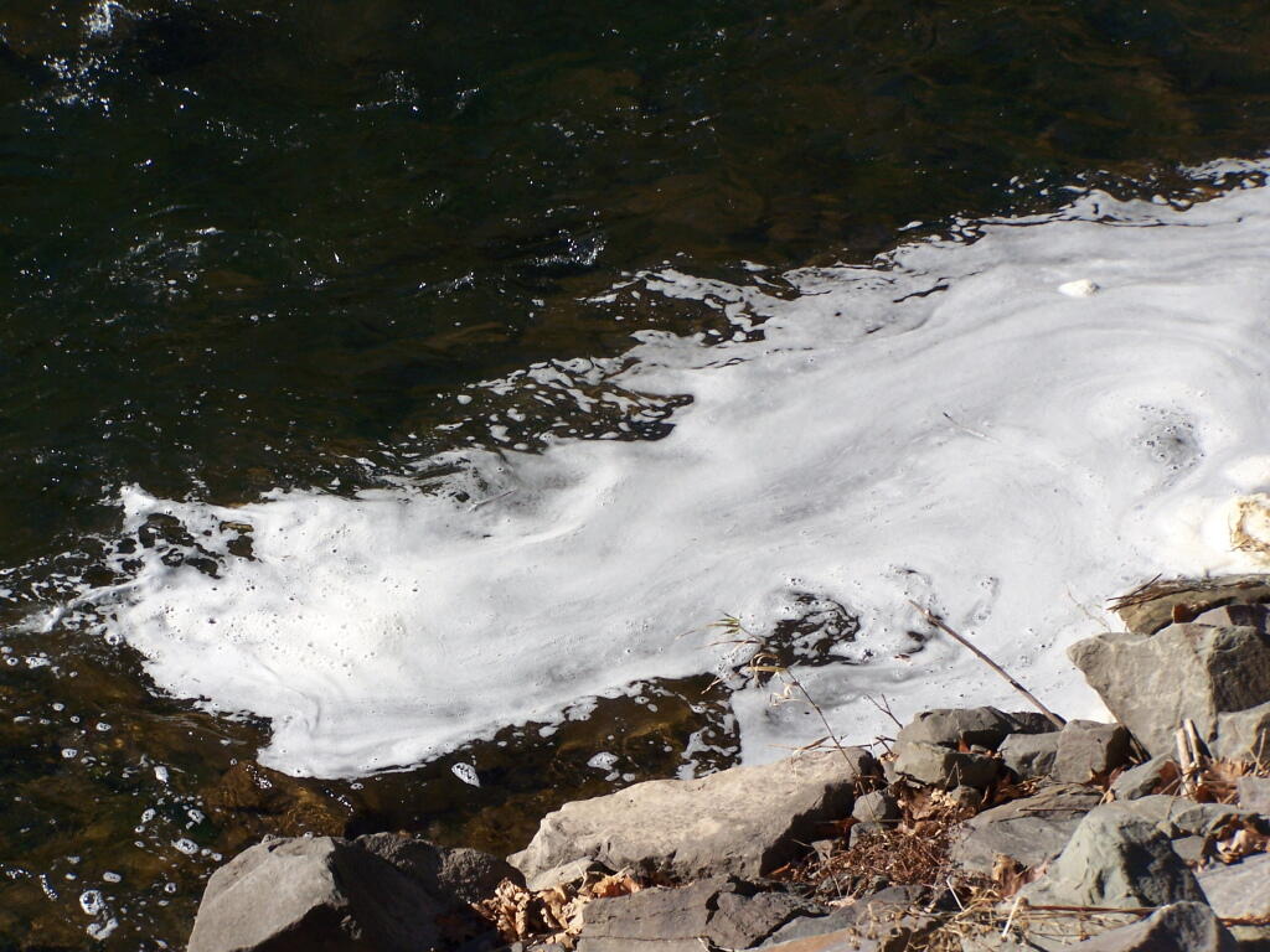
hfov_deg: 15.4
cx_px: 635
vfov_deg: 11.6
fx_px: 4696
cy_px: 476
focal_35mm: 128
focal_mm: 21.2
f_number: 4.5
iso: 100
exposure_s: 1/640
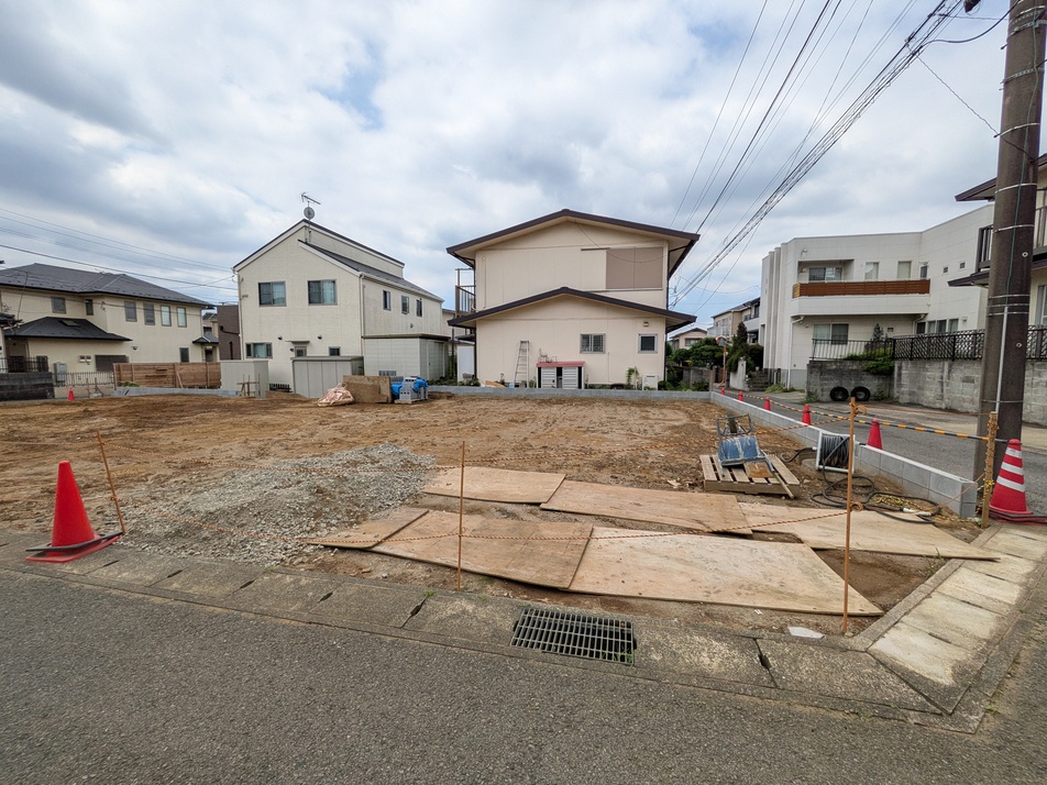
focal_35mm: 14
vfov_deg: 85.7
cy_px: 392
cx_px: 524
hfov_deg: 102.1
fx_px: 423
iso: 51
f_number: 2.2
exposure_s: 1/2004
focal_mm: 1.83
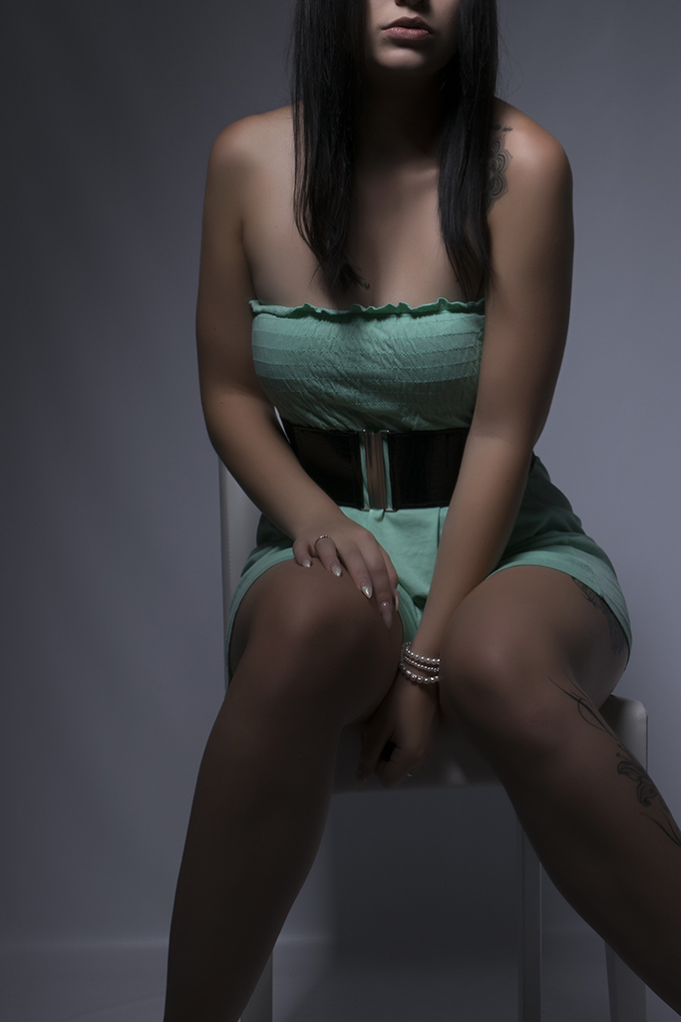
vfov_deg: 22.9
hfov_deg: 15.3
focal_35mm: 89
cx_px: 470
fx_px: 2526
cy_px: 572
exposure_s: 1/200
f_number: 14
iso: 100
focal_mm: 38
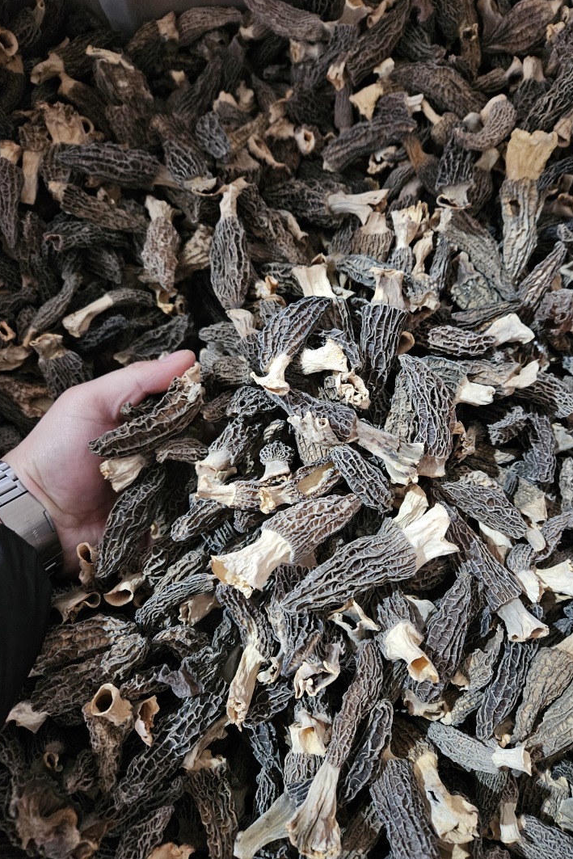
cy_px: 429
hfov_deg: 53.0
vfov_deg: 73.7
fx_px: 573
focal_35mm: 24
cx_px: 318
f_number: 1.8
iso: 640
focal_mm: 5.4
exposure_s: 1/25
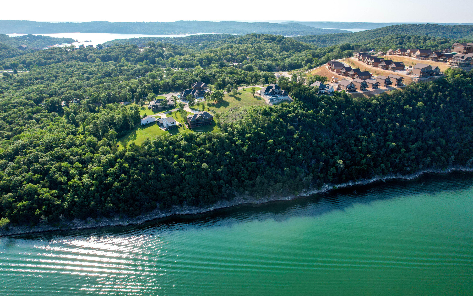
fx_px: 296
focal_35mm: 23
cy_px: 144
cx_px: 235
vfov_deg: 53.0
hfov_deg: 77.2
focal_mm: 8.38
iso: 100
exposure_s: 1/350
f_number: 2.8
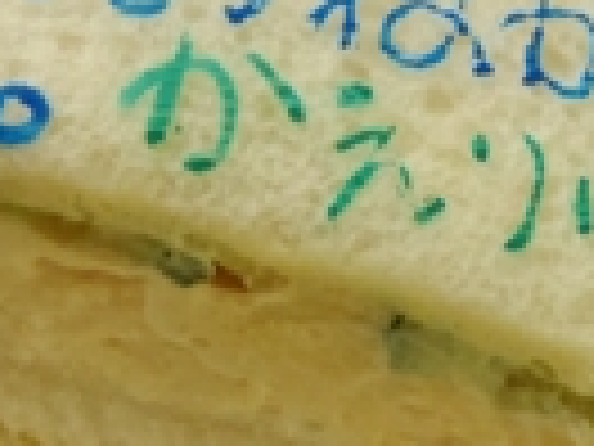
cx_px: 272
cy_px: 225
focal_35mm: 120
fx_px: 2059
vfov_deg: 12.3
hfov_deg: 16.4
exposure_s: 1/13
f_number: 4.7
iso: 400
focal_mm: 6.64
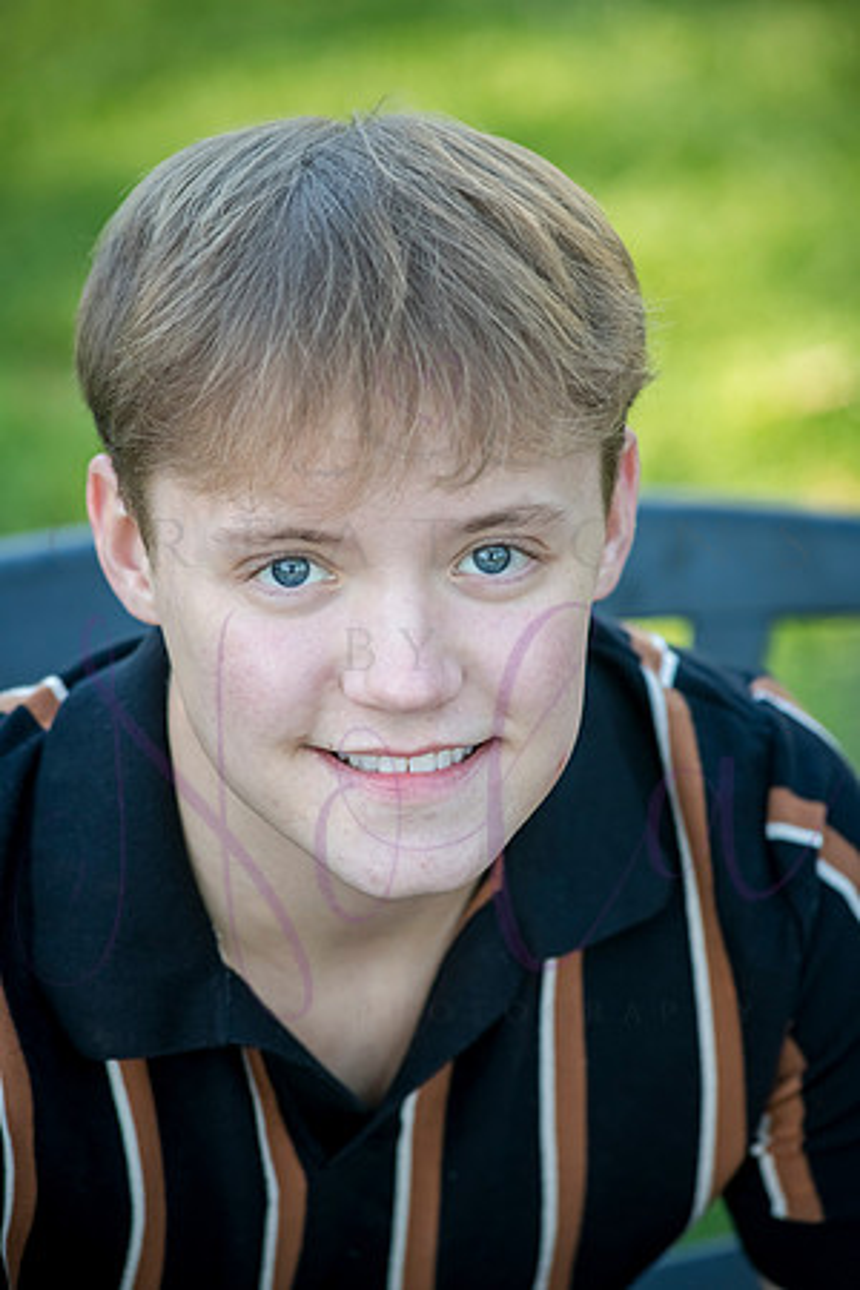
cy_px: 645
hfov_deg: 10.2
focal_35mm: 135
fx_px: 4837
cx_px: 430
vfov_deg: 15.2
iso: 800
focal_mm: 135
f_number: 5.6
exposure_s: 1/320
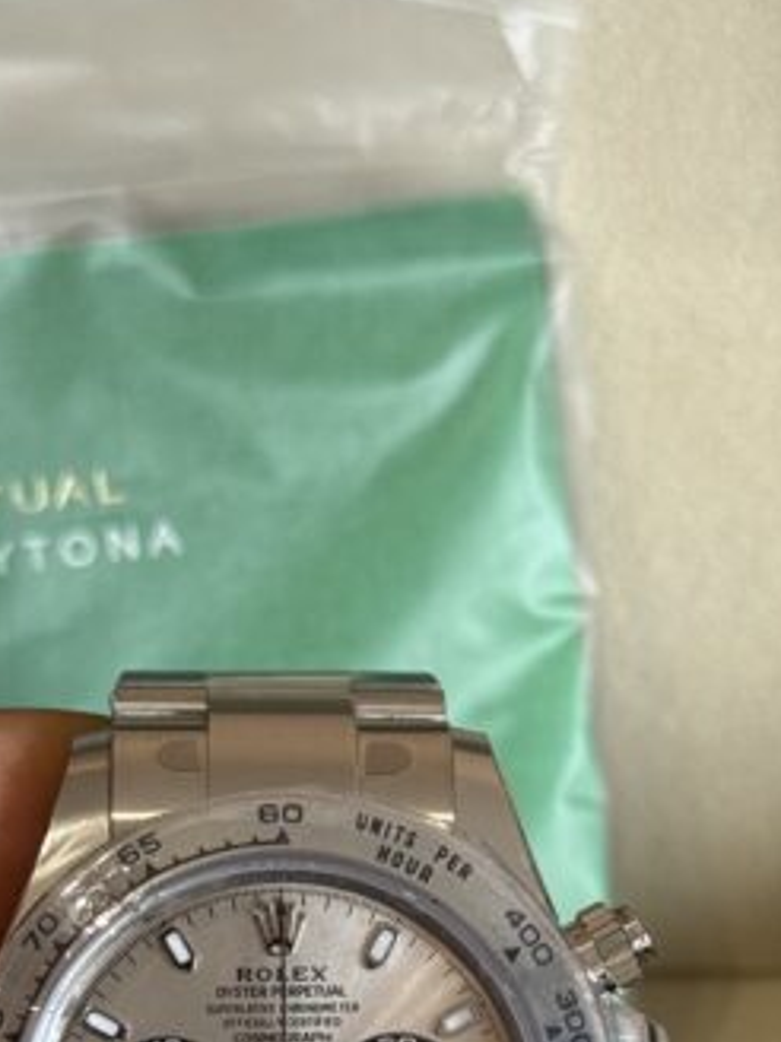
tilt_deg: -34.4
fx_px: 3520
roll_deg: +1.8
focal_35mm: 117
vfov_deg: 16.2
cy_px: 1248
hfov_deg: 12.7
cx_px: 327
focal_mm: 6.76
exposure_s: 1/79
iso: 100
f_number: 1.78
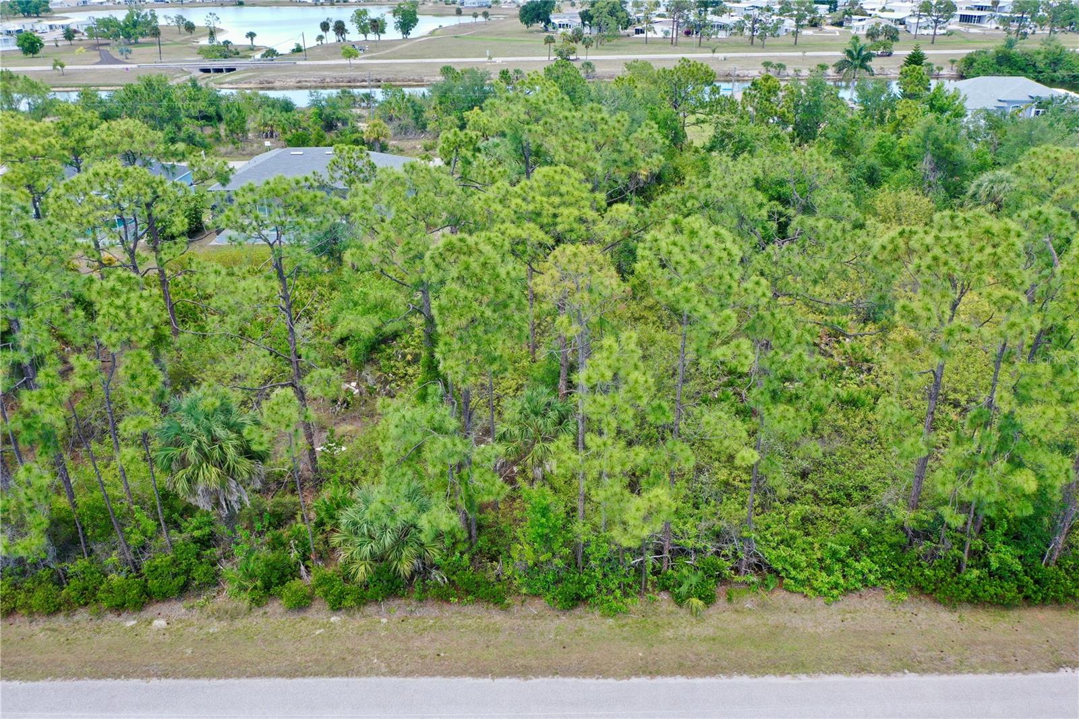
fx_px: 839
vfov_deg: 46.4
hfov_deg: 65.5
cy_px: 360
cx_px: 540
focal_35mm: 28
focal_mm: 10.26
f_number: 4.5
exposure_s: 1/160
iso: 100
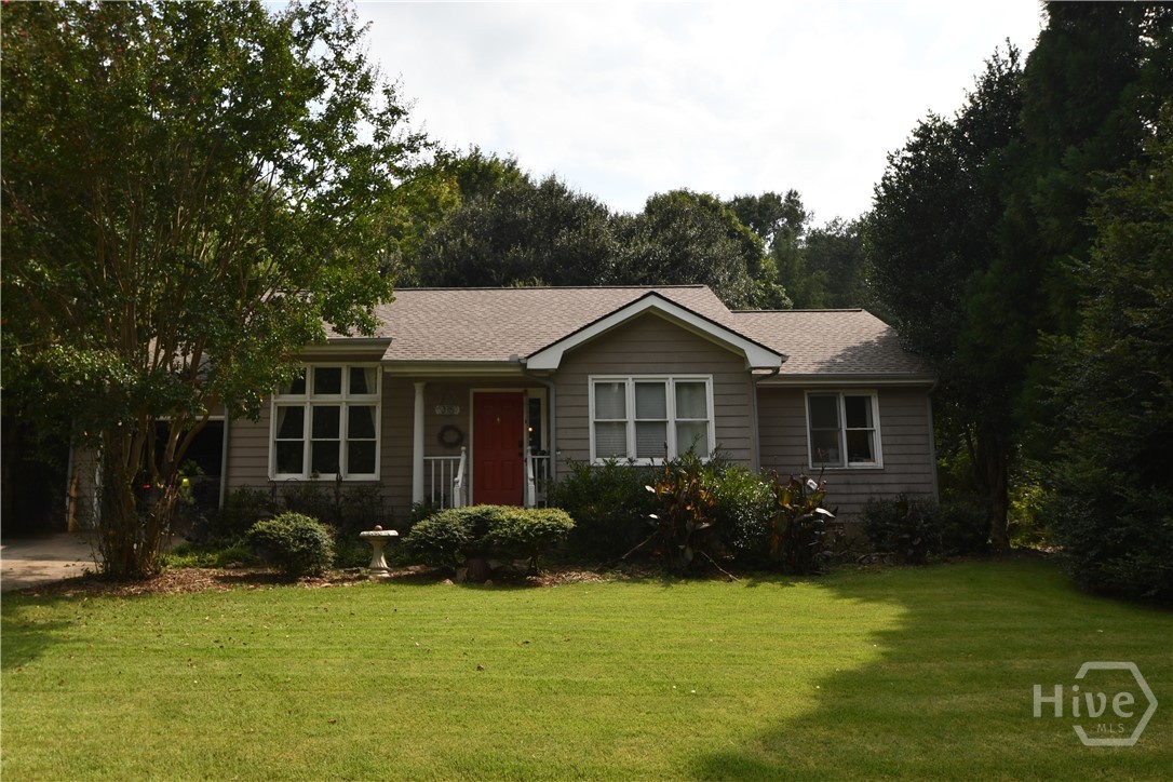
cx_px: 586
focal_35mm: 22
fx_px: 717
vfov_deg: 57.2
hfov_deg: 78.6
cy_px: 391
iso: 100
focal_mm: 15
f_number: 10
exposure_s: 1/250
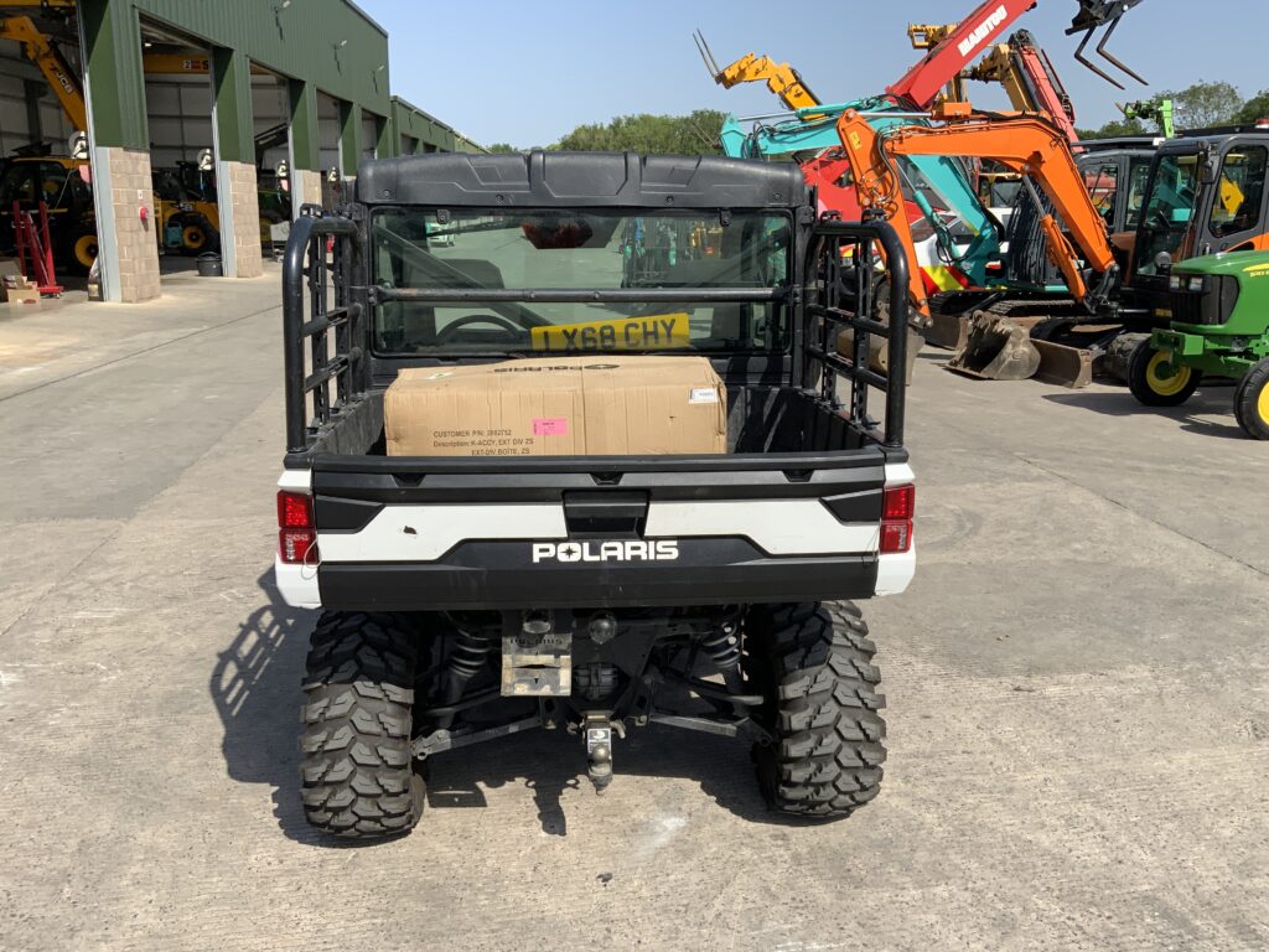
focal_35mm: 29
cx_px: 634
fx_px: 1063
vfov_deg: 48.2
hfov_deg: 61.7
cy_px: 476
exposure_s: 1/1848
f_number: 1.8
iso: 16
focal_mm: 3
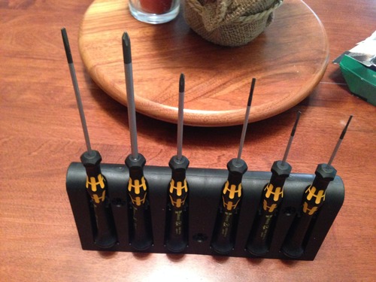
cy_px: 141
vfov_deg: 42.9
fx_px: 358
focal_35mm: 33
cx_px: 188
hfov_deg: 55.4
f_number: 2.4
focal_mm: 4.12
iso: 640
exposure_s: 1/15
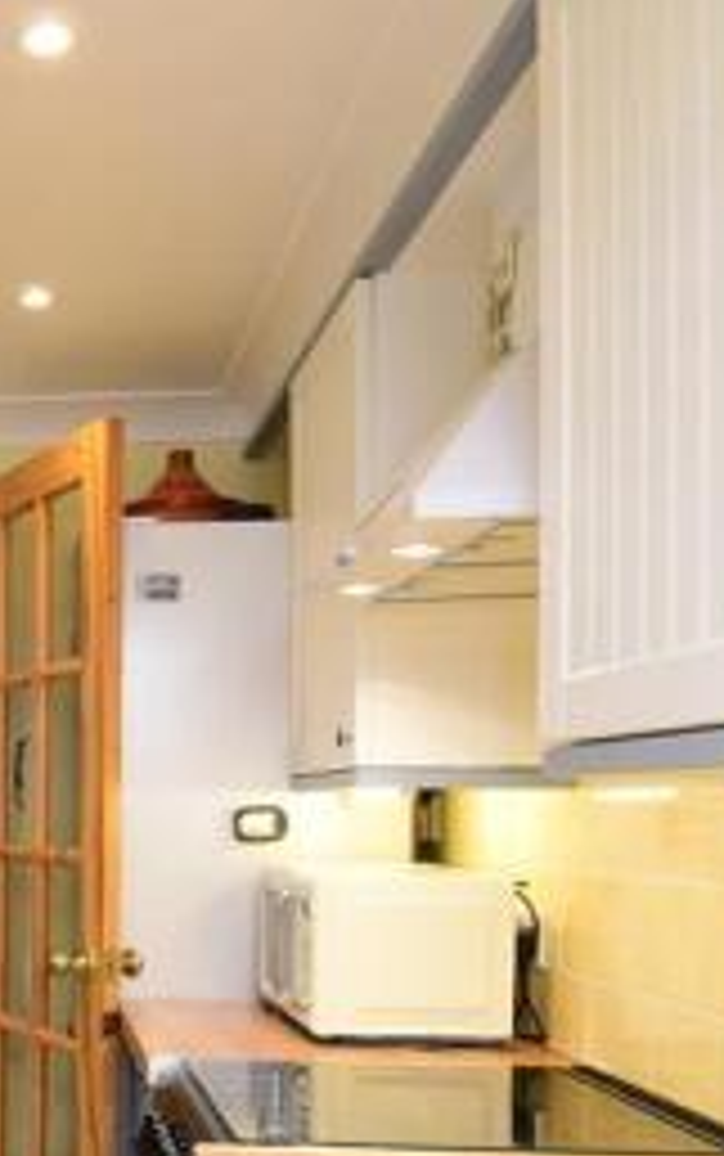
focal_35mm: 39
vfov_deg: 48.9
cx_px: -184
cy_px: 830
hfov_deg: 27.9
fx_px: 1229
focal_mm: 10
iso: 400
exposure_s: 1/20
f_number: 8
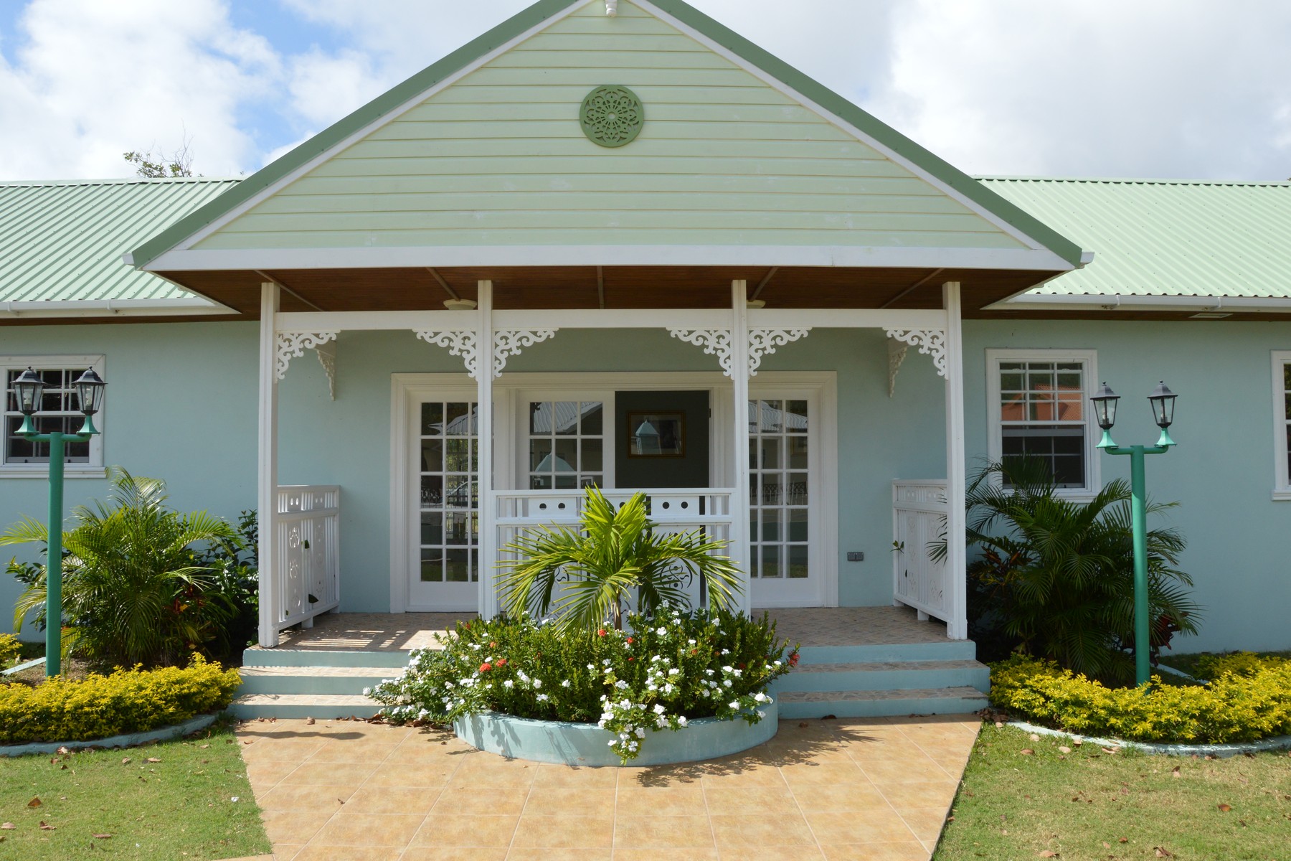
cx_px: 646
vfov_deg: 47.9
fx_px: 968
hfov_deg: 67.4
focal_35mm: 27
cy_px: 430
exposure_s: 1/500
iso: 400
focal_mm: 18
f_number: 11
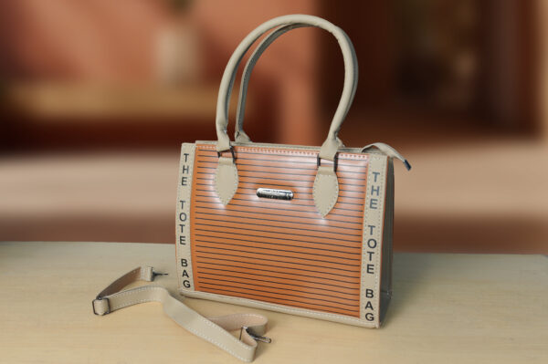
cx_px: 274
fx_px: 487
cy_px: 182
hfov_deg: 58.8
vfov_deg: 41.0
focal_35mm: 32
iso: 250
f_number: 5.6
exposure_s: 1/160
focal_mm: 32
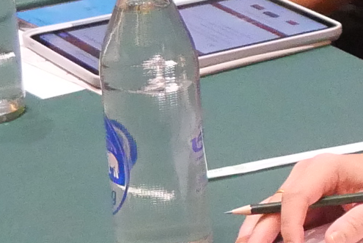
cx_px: 865
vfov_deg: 7.6
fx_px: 1817
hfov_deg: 10.0
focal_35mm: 180
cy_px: 29
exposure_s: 1/125
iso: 3200
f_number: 3.5
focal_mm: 12
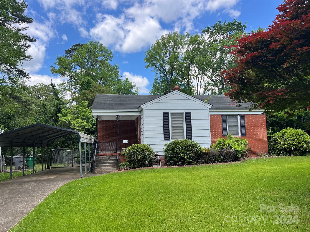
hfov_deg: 67.3
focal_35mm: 26
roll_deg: +2.0
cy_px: 116
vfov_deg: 53.1
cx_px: 155
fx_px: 233
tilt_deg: +5.5
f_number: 1.5
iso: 50
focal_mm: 5.7
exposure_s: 1/1645
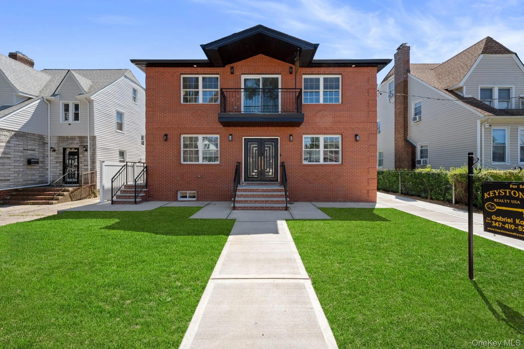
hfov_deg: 104.3
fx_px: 204
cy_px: 174
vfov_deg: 81.2
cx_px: 262
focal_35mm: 14
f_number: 10
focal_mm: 14
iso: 500
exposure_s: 1/400
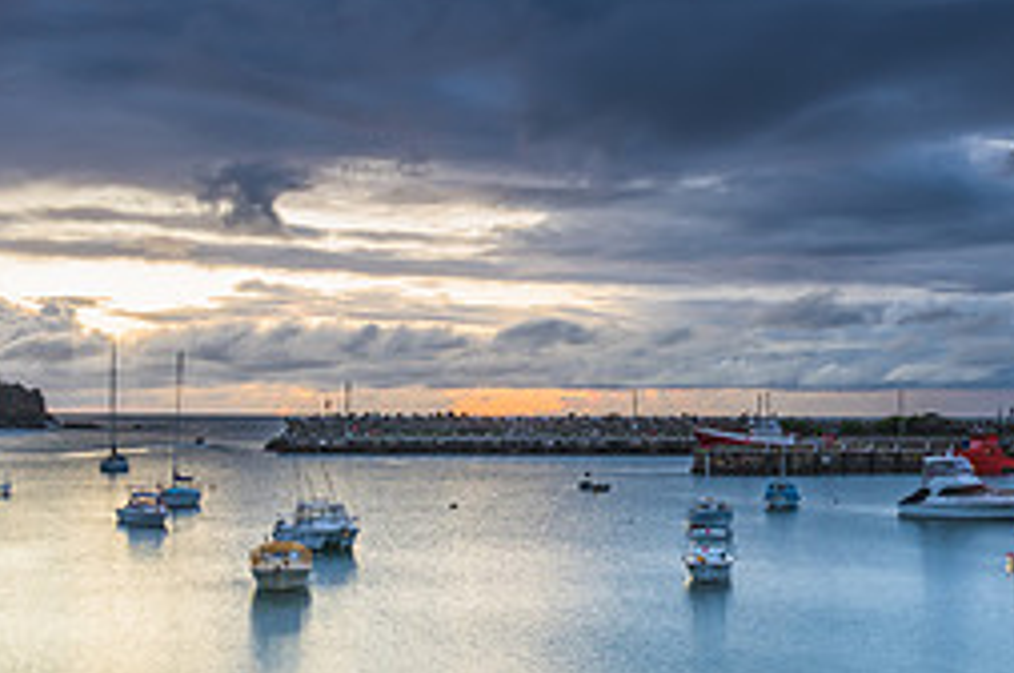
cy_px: 331
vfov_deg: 19.4
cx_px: 683
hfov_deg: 28.7
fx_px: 1969
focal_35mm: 70
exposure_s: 1.6
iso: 100
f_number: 8
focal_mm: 28
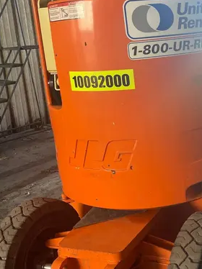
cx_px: 179
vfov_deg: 37.3
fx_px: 397
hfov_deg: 27.6
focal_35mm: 51
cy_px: 104
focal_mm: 4.25
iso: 32
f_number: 1.8
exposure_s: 1/139
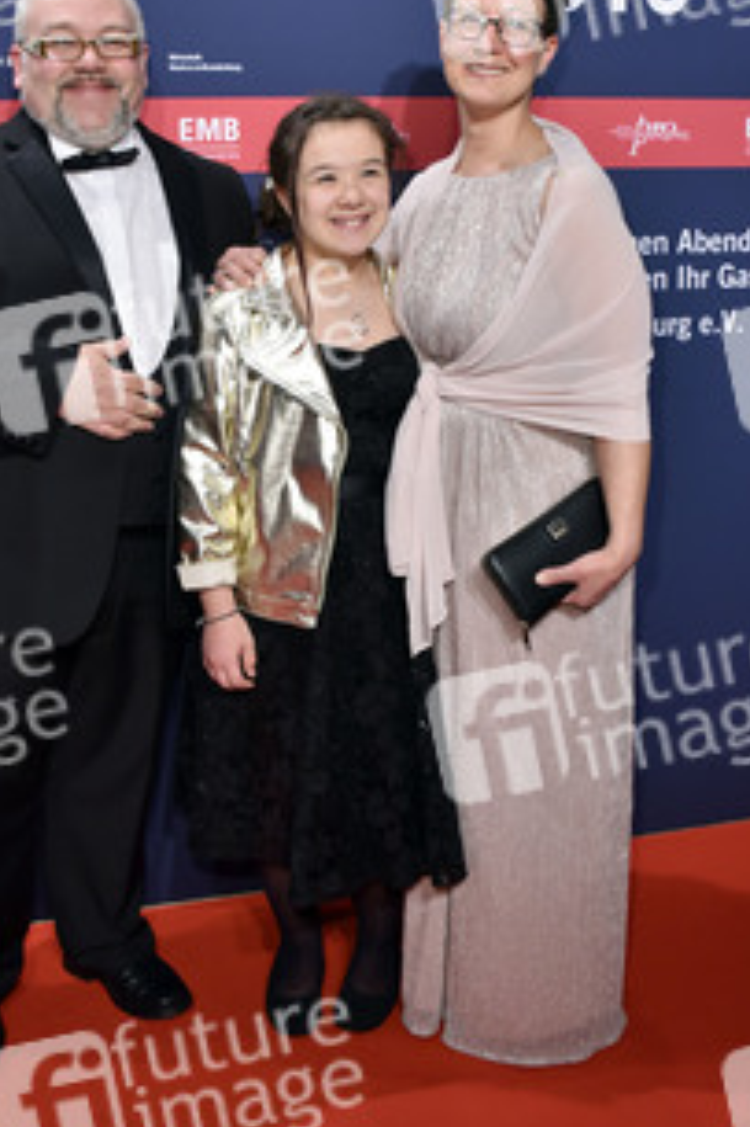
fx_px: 1314
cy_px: 532
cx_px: 281
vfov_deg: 46.4
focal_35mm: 42
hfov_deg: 31.7
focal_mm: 32
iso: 1000
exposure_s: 1/160
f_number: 6.3
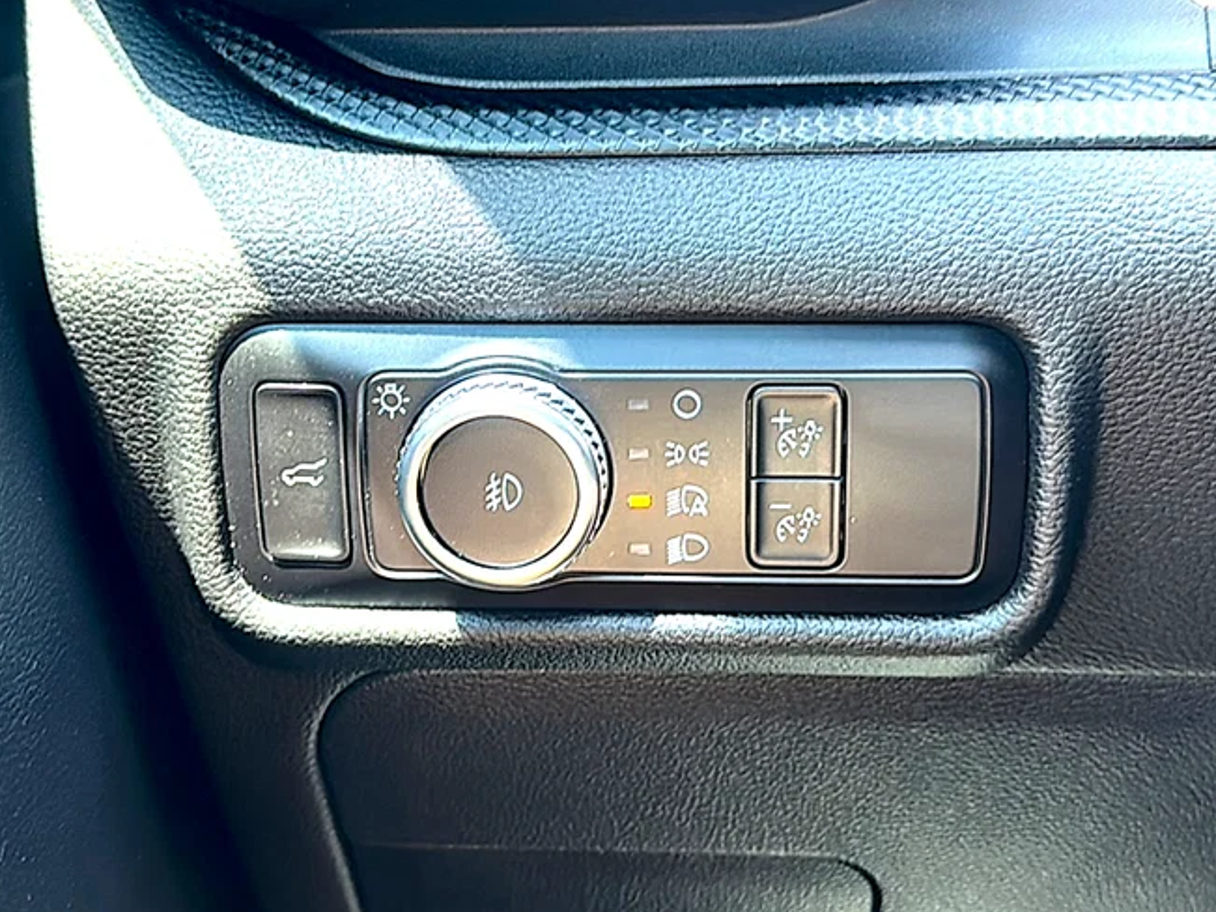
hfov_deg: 43.9
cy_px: 427
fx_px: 1510
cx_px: 587
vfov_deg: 33.6
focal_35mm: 43
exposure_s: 1/40
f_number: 1.78
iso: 80
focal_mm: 6.86
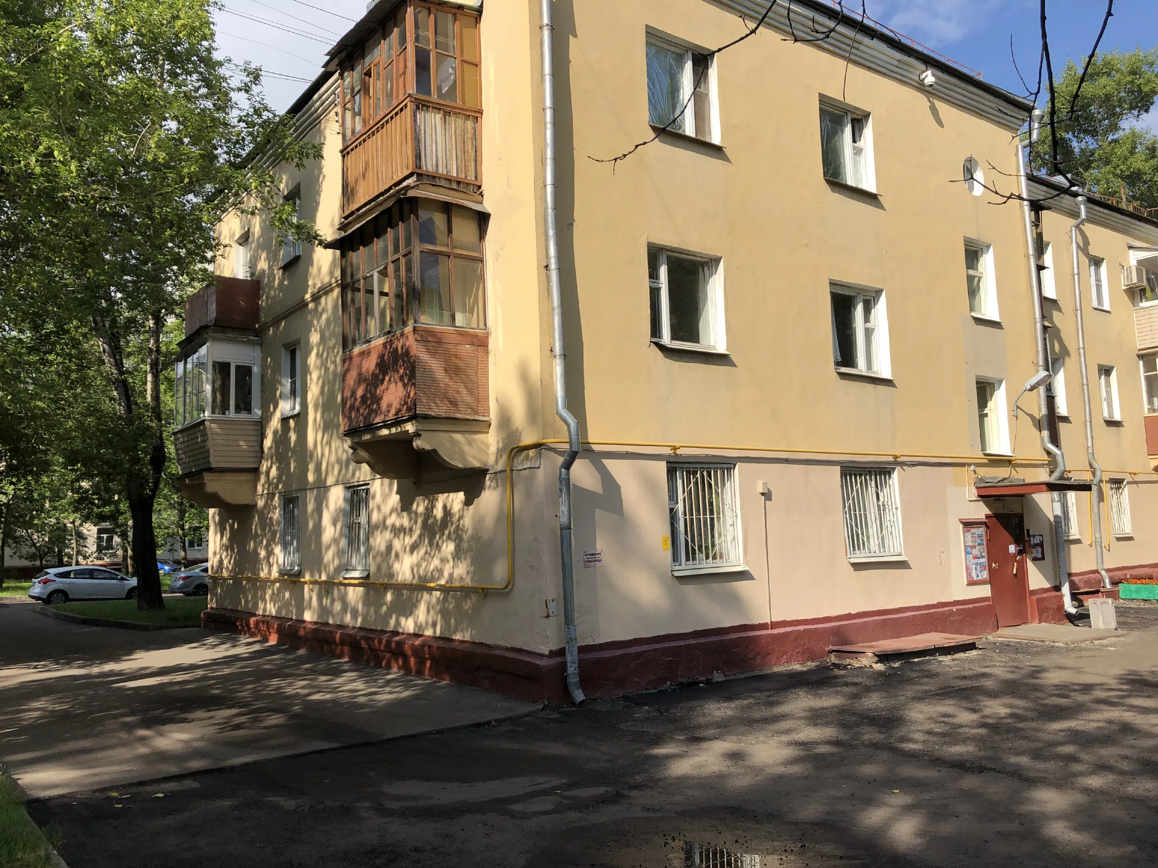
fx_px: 937
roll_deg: +1.5
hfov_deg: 63.4
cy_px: 434
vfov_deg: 49.7
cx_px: 579
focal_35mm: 28
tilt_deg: +7.6
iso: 20
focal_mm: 4
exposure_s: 1/1799
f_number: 1.8
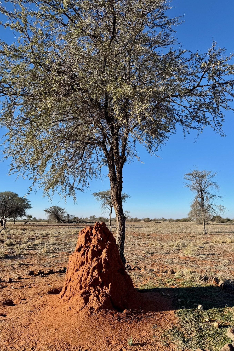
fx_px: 244
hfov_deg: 51.3
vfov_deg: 71.5
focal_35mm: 25
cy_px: 176
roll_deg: -0.5
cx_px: 113
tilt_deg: +9.6
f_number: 1.78
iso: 80
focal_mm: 6.76
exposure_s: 1/2710
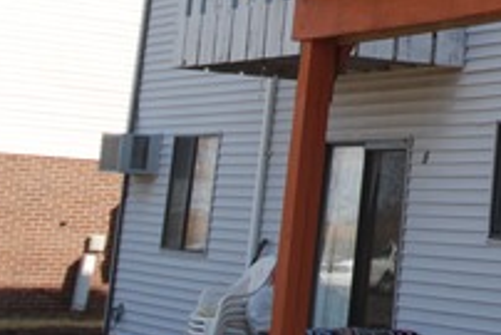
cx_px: 754
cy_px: -174
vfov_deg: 11.5
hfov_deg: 16.4
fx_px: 1588
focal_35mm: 114
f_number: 5.6
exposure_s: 1/125
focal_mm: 24
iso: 100
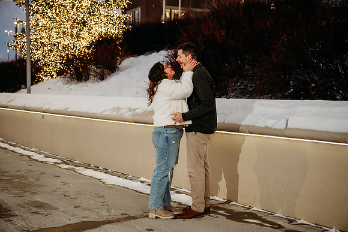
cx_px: 174
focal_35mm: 52
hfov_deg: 38.2
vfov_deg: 26.0
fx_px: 503
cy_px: 116
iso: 1000
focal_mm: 52
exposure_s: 1/200
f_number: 4.5
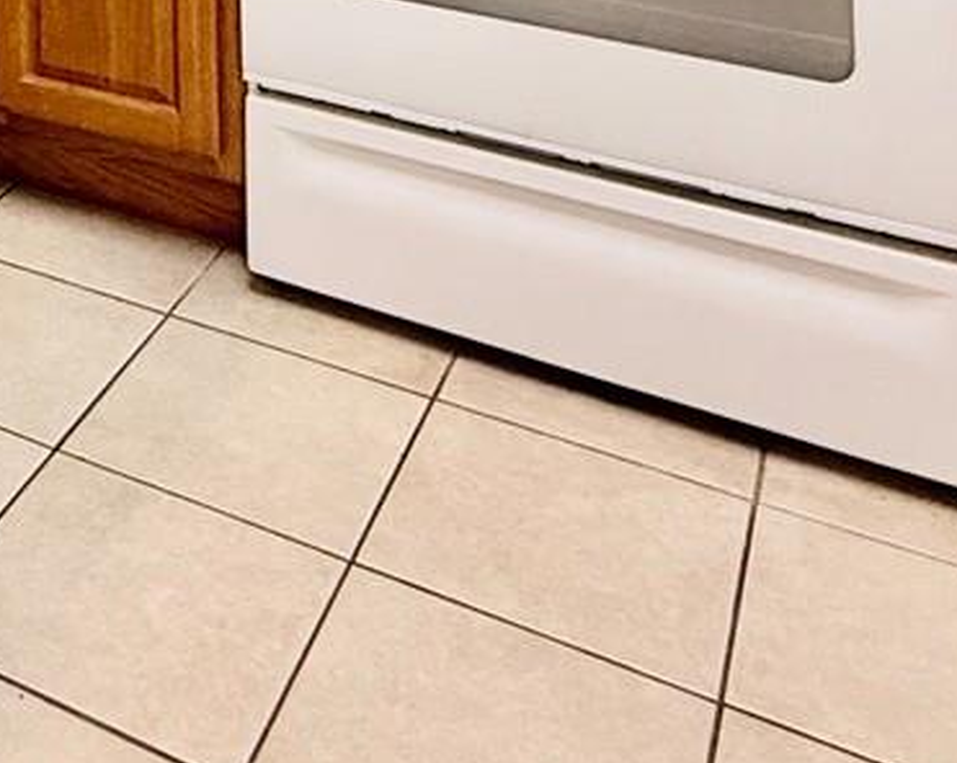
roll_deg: +1.1
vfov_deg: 19.2
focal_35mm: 59
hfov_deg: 28.1
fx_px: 1669
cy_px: -629
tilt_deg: +2.6
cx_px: -183
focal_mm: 2.22
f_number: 2.2
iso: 200
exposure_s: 1/120
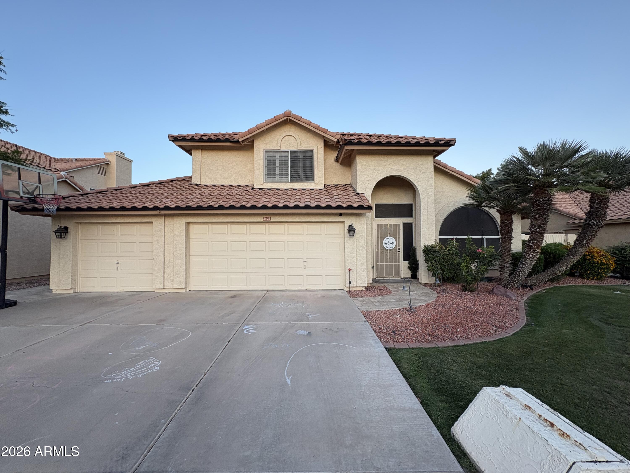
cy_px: 236
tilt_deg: +1.8
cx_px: 315
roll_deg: +0.5
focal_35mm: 14
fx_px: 255
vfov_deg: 85.7
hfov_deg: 102.1
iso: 64
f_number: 2.2
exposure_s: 1/99
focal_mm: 2.22
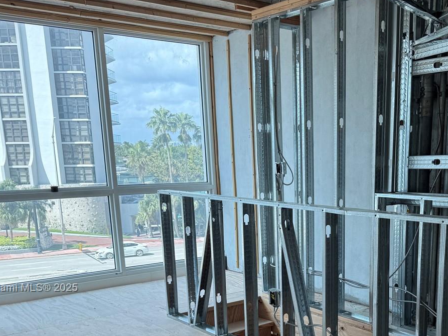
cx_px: 319
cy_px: 288
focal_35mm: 43
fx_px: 557
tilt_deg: -13.7
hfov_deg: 42.9
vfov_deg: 32.3
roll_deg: -0.1
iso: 80
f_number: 1.78
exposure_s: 1/348
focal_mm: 6.76
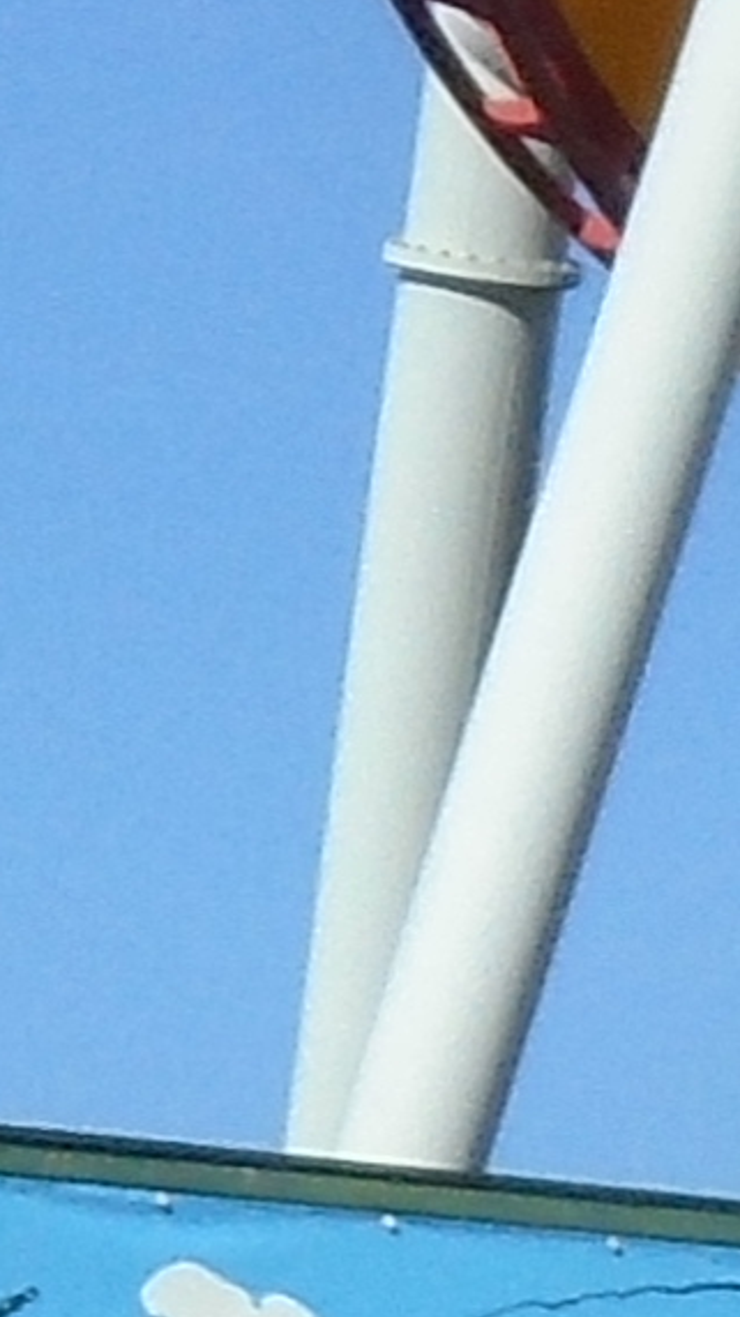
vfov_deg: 3.8
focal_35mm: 570
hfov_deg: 2.1
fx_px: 19892
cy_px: 1642
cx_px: 1579
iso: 100
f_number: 4.9
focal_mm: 10.2
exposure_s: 1/640
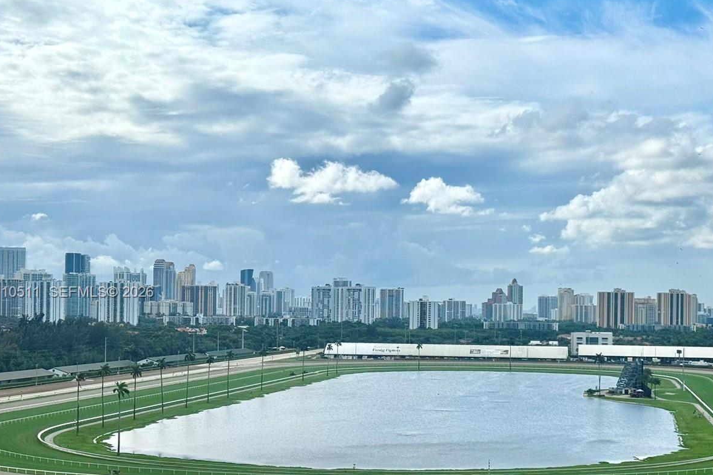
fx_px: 1346
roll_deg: -0.5
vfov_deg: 20.0
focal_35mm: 68
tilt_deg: +0.4
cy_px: 293
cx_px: 450
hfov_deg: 29.5
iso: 50
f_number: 1.78
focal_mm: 6.76
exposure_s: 1/11364
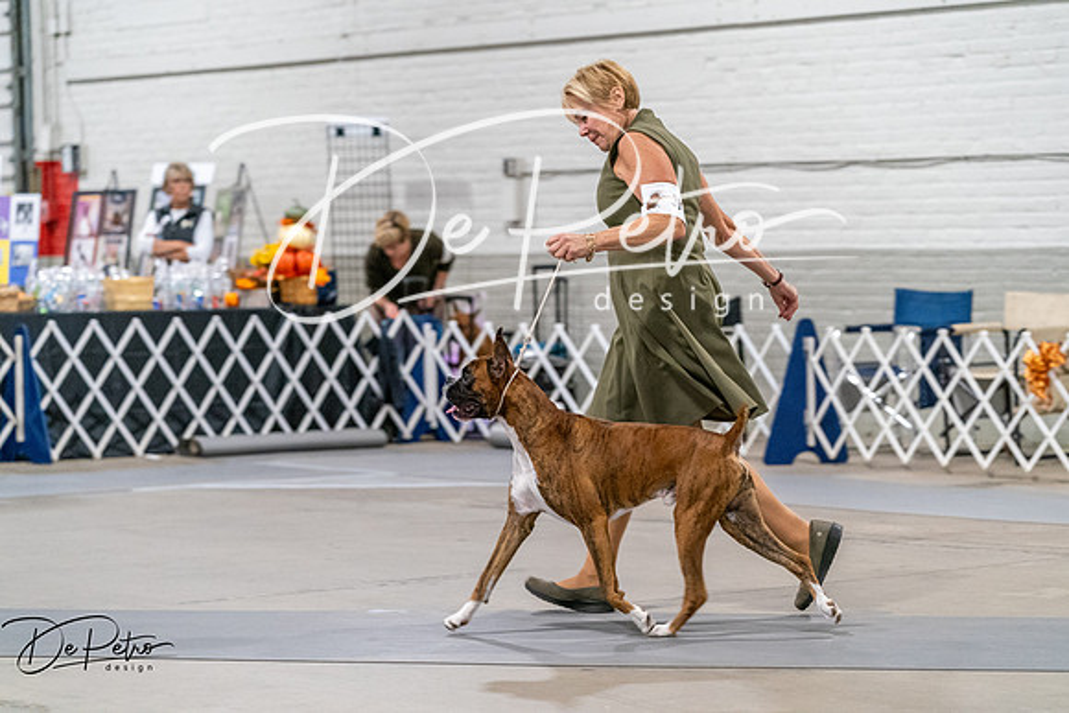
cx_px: 534
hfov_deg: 17.8
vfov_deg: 11.9
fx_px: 3415
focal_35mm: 115
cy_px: 356
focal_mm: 115
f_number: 3.5
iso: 6400
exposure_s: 1/250
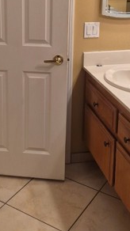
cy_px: 40
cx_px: 41
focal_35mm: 55
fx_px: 337
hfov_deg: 21.7
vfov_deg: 36.3
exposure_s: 1/120
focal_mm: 5.4
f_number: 1.8
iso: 160
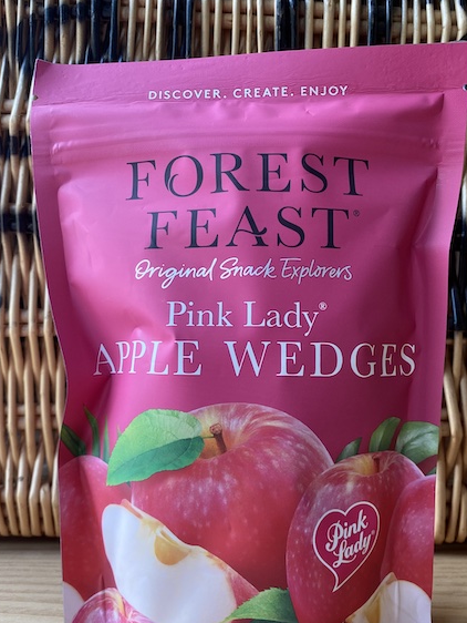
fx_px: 665
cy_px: 330
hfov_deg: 38.7
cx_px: 245
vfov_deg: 50.1
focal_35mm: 37
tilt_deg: -4.2
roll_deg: +0.5
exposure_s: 1/121
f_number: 1.8
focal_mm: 4.25
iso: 80
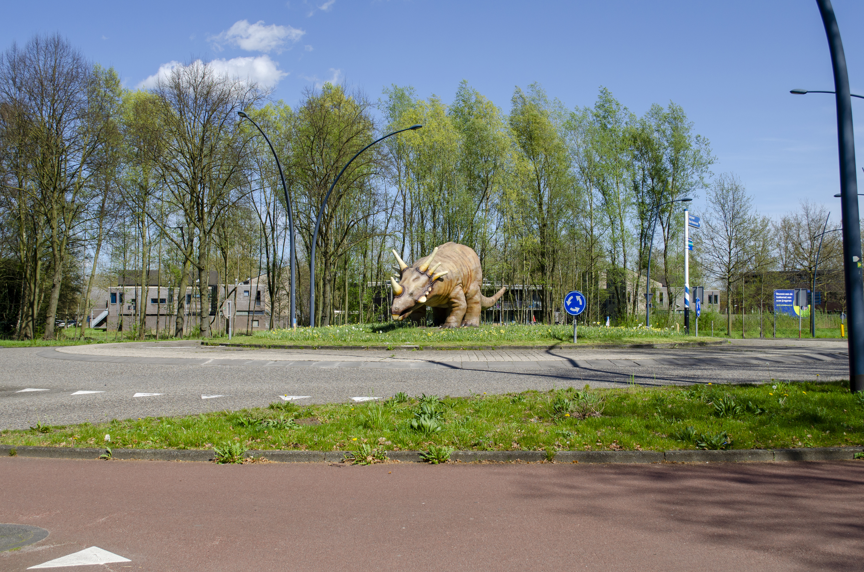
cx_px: 432
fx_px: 1006
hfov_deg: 46.5
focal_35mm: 42
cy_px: 286
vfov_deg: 31.8
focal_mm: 28
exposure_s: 1/500
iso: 160
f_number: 7.1
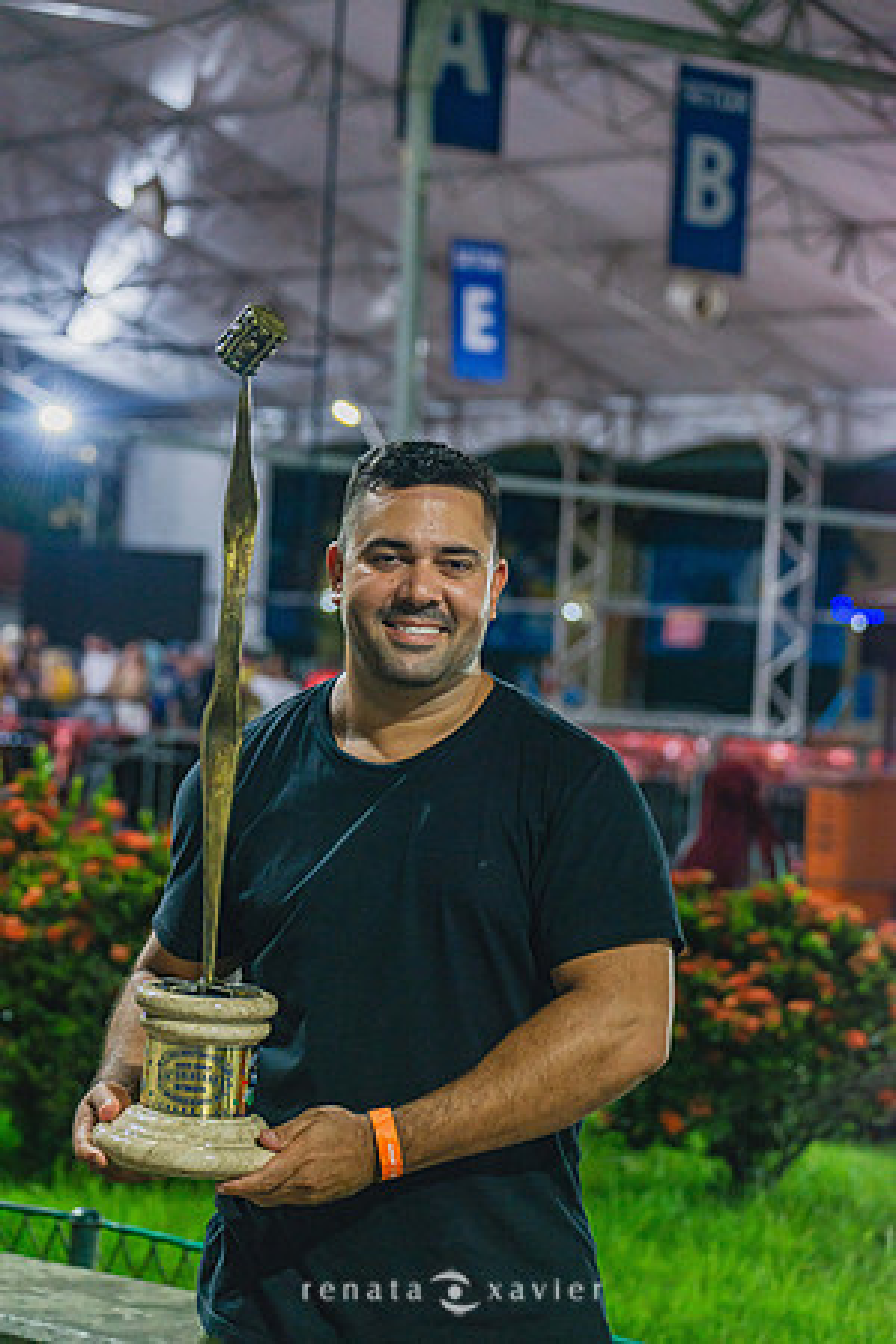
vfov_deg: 19.5
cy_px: 672
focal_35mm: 105
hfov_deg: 13.0
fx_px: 3920
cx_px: 448
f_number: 5.6
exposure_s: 1/125
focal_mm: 105
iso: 1000
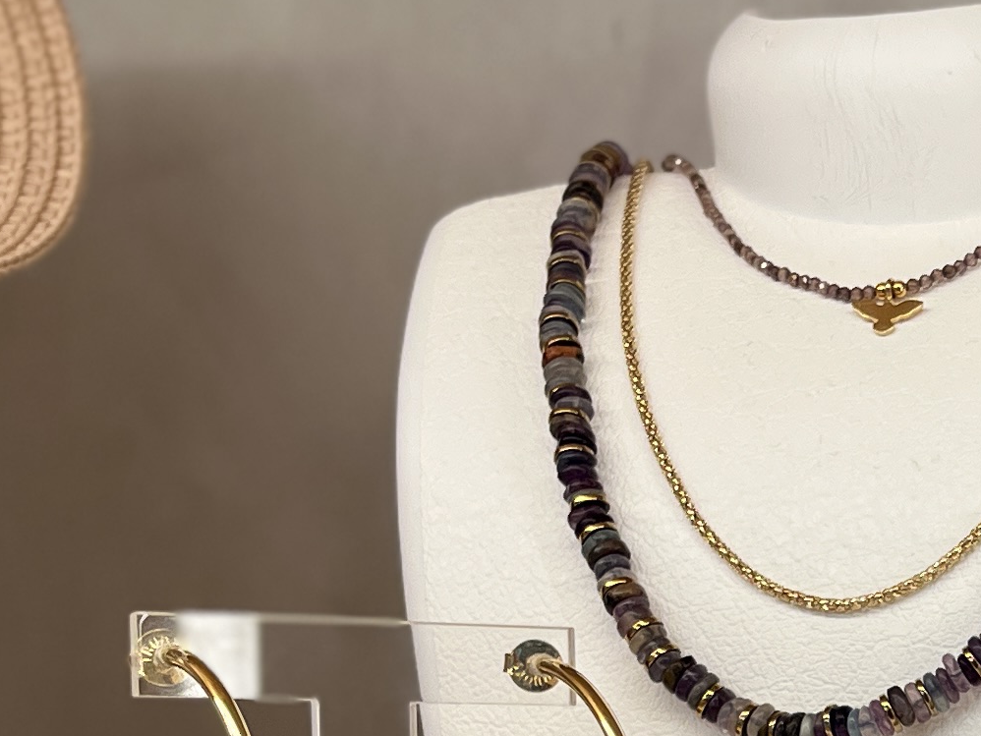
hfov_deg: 17.5
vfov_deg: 13.6
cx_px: 1300
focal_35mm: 105
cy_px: 939
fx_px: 2976
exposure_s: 1/192
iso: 40
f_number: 1.6
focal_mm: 5.1
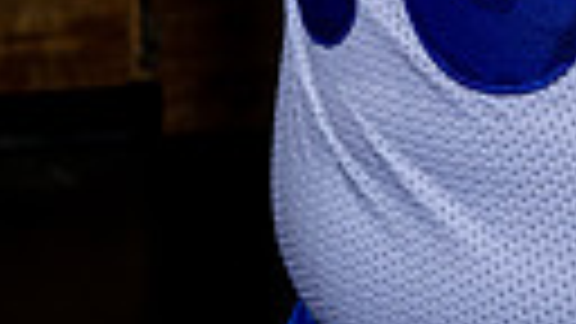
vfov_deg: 6.2
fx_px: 2810
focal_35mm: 184
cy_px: -594
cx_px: 297
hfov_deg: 11.7
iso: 100
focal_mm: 50
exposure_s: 1/125
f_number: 8
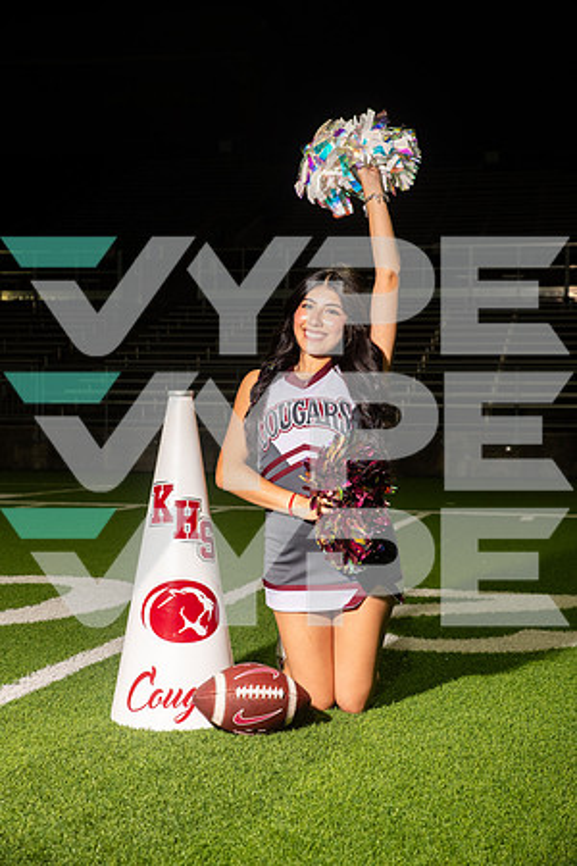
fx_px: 1442
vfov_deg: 33.4
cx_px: 288
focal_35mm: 60
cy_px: 433
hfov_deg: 22.6
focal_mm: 60
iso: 1000
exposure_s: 1/400
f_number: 7.1
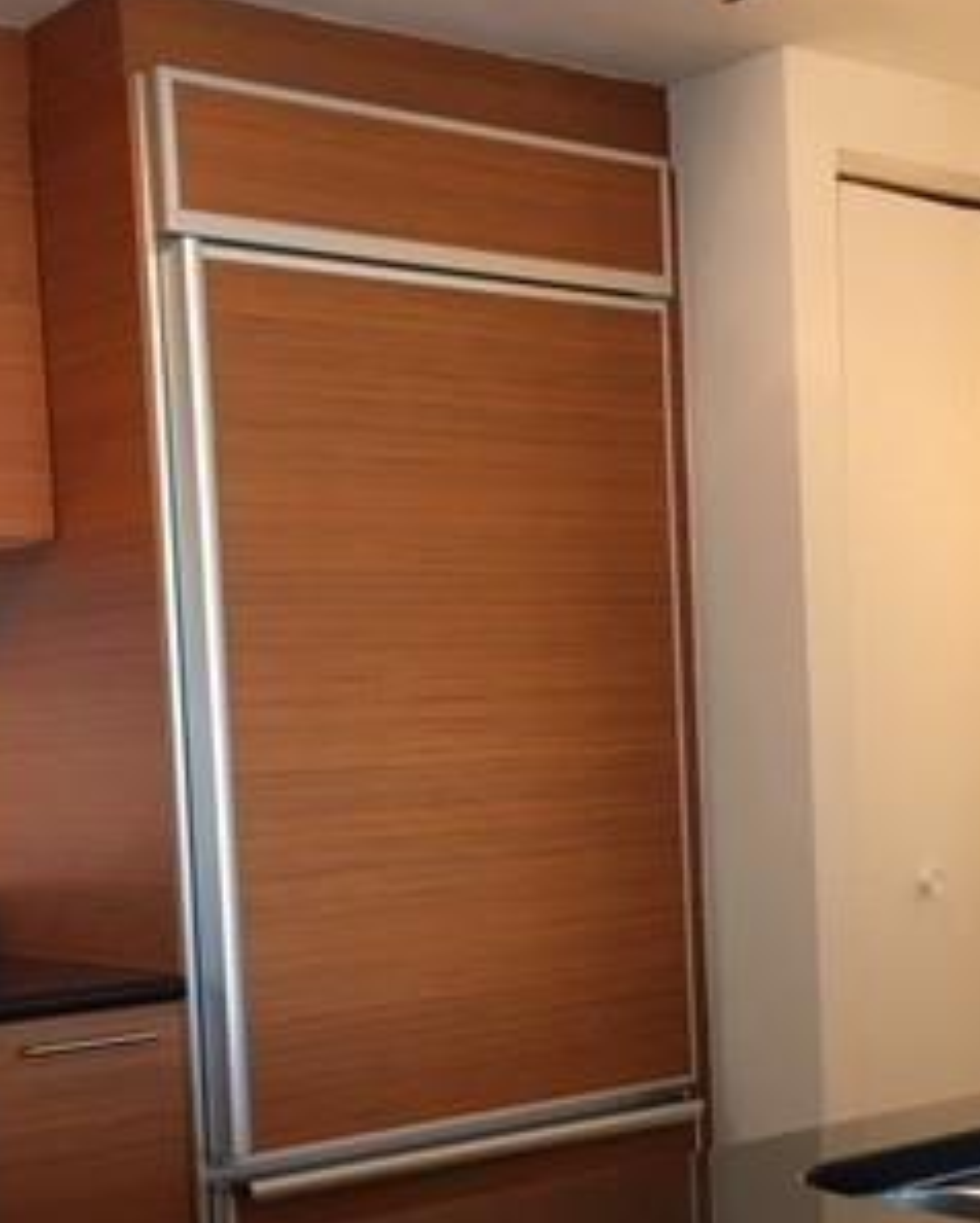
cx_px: 684
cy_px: 869
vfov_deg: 30.6
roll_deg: +1.3
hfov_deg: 24.8
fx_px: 2209
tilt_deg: -1.7
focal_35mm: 61
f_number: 2.2
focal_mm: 4.15
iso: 32
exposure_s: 1/15
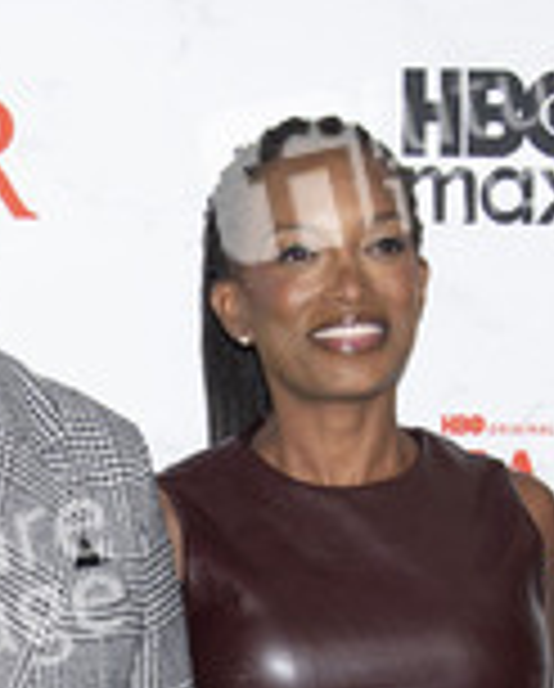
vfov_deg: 19.3
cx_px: 23
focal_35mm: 93
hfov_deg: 16.3
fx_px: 1900
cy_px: 832
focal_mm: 38
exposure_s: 1/200
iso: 640
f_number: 5
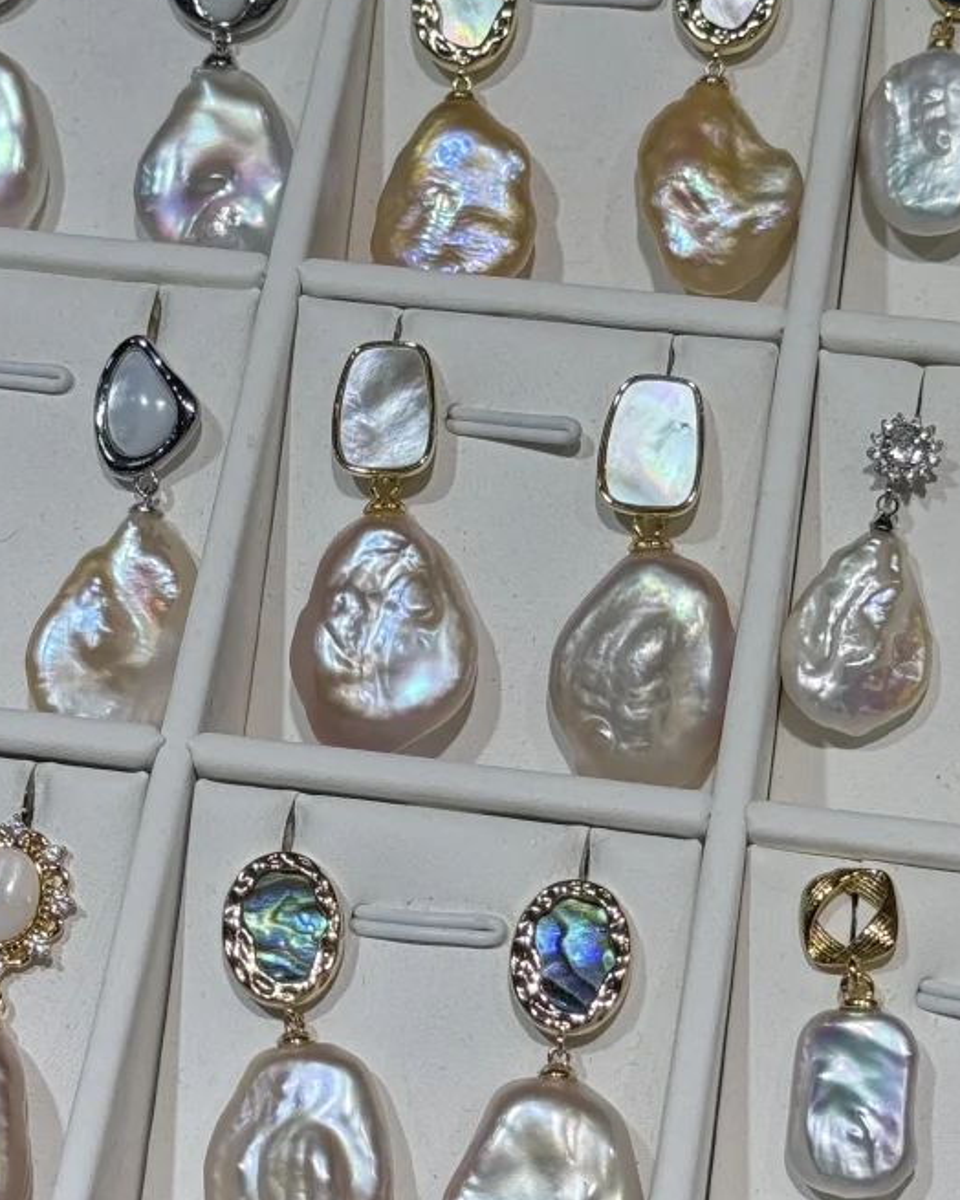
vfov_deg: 18.6
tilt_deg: -42.6
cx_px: 529
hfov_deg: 14.9
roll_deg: +0.6
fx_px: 3658
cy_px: 412
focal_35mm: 103
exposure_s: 1/1242
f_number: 1.78
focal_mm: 6.76
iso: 64
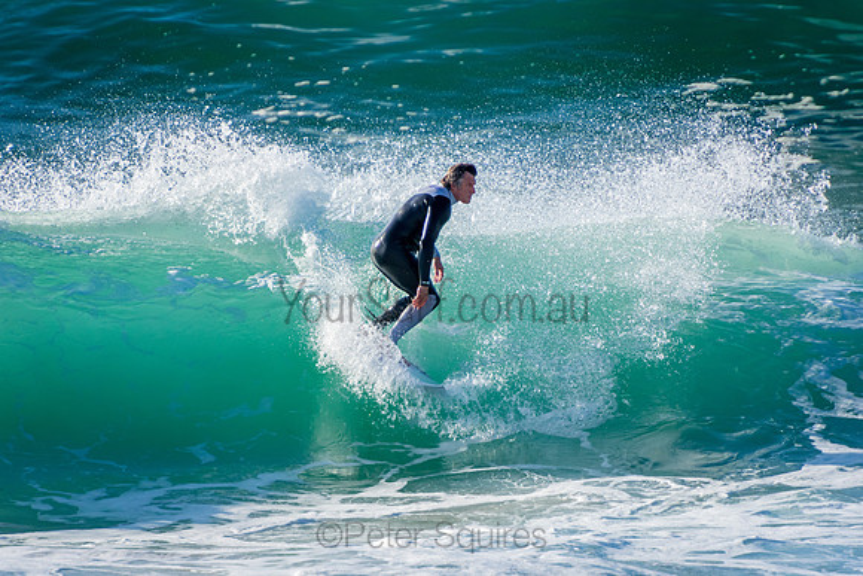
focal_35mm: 600
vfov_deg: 2.3
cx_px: 432
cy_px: 288
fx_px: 14386
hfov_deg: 3.4
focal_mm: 400
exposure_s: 1/2000
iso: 280
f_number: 5.6
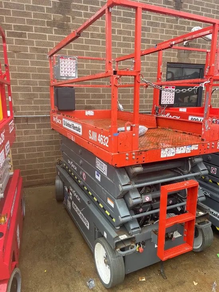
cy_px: 146
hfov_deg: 53.1
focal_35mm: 26
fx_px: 219
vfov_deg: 67.3
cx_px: 110
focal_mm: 5.1
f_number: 1.6
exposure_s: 1/238
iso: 40
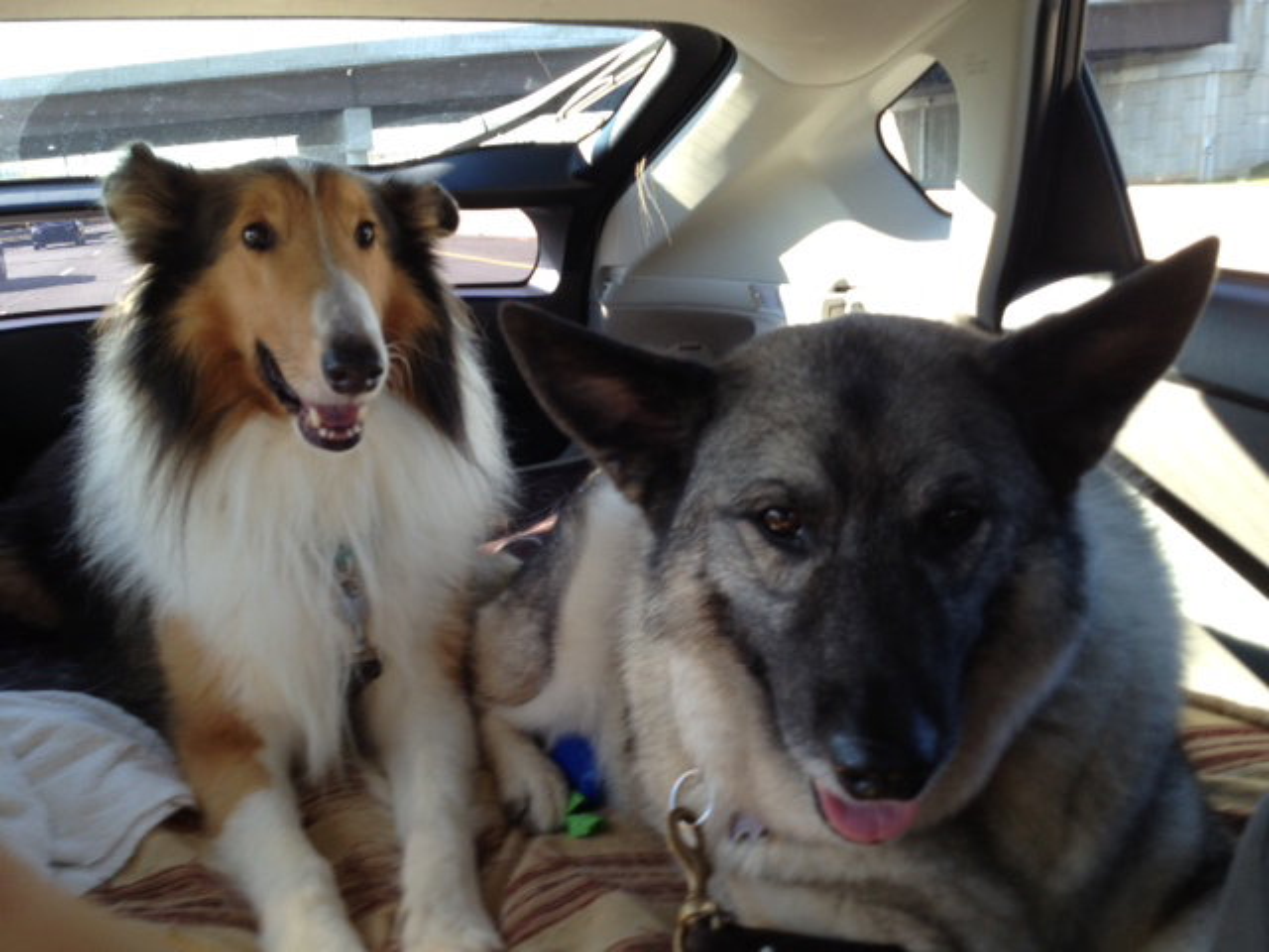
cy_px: 476
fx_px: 1283
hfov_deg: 52.6
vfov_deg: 40.7
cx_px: 634
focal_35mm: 35
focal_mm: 4.28
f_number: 2.4
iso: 50
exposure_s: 1/120
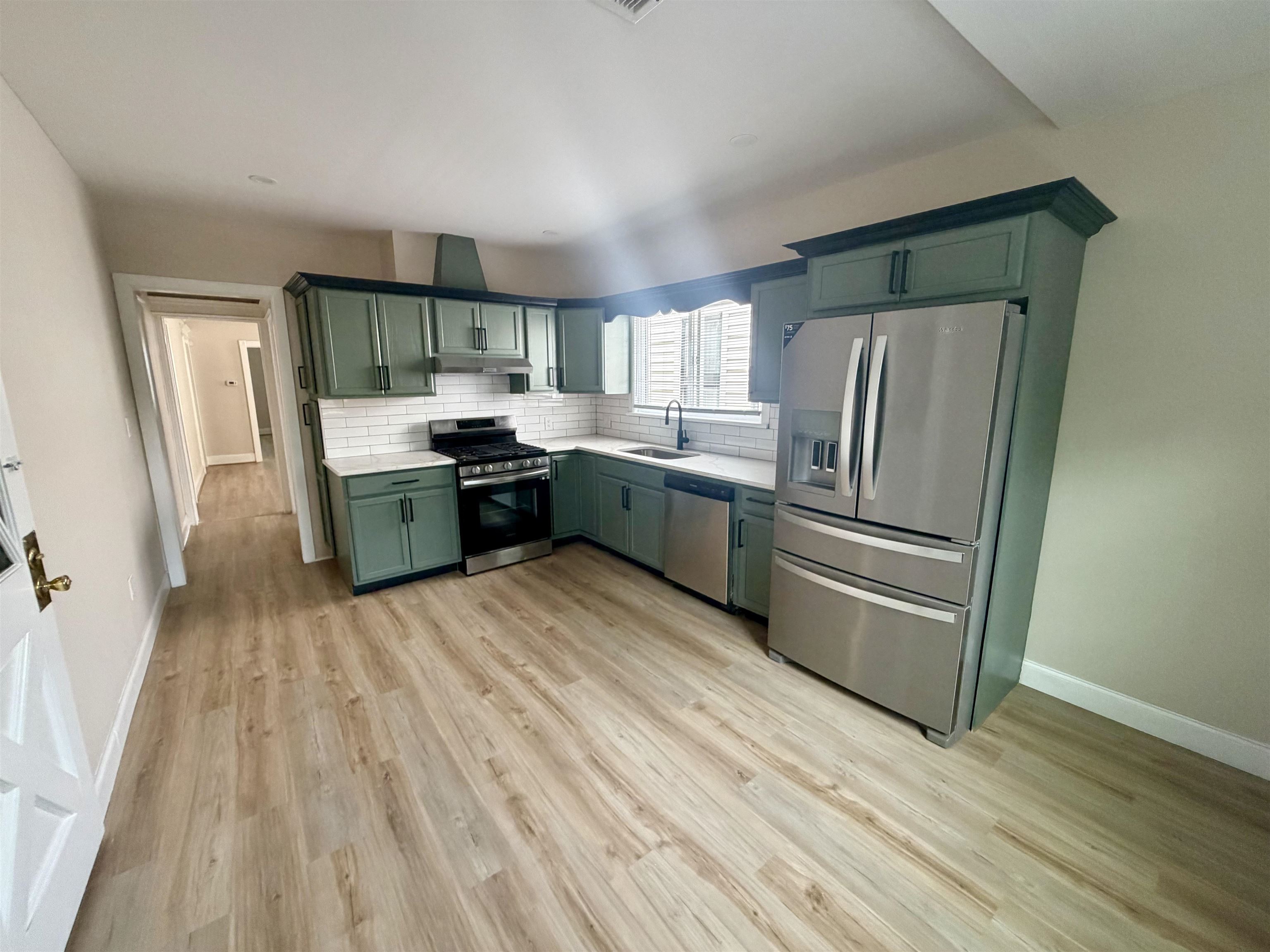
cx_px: 635
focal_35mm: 14
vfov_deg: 85.7
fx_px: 514
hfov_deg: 102.1
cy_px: 476
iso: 250
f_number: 2.2
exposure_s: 1/121
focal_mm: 2.22
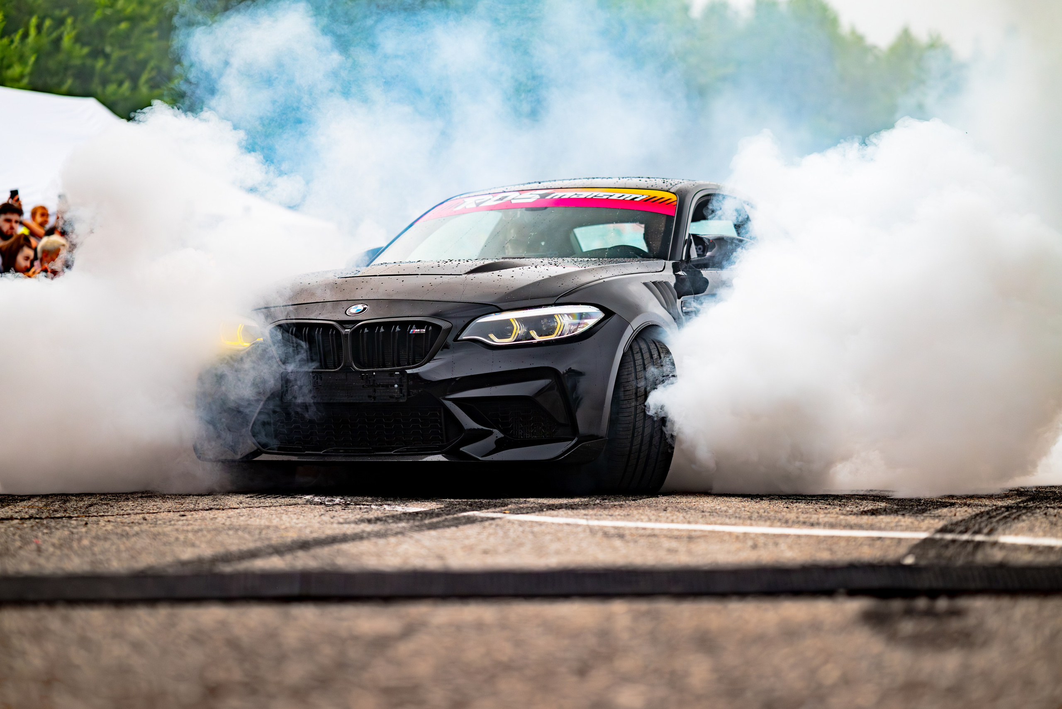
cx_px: 533
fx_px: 2516
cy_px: 356
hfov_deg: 23.8
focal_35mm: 85
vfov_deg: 16.0
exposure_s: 1/640
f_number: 2.2
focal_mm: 85
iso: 800
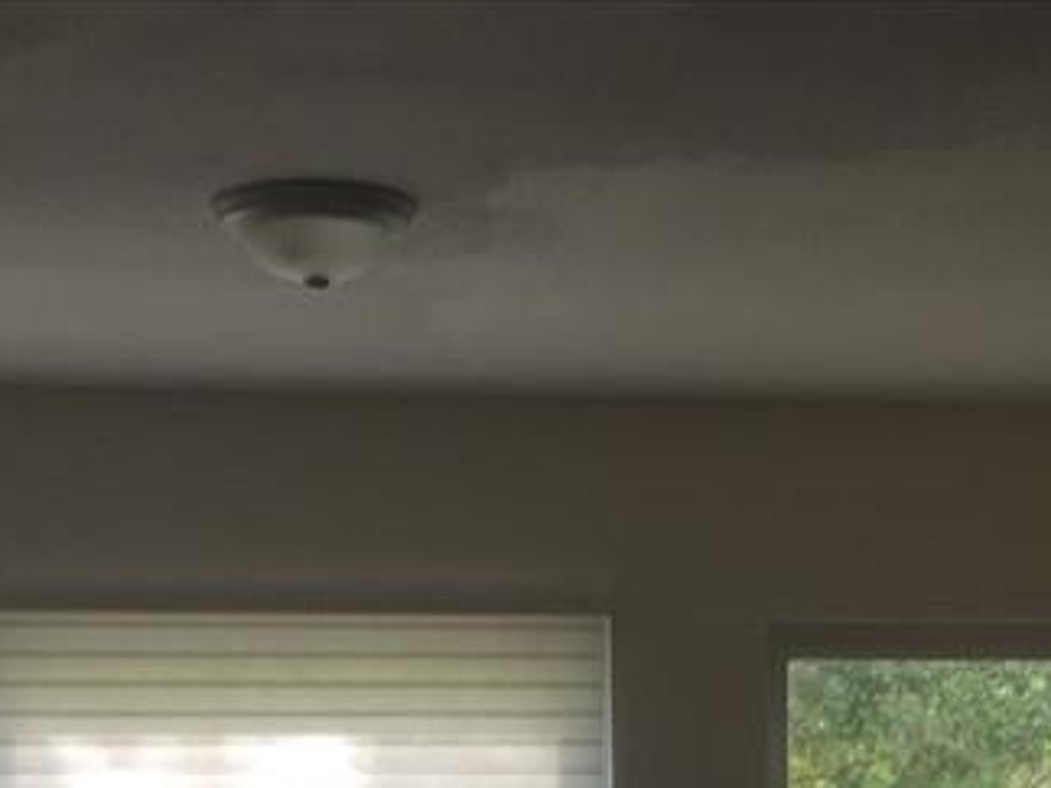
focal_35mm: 92
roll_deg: +0.5
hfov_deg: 21.3
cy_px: 1244
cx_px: 615
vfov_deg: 14.7
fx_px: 2792
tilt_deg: -5.5
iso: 32
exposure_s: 1/60
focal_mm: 4.15
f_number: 2.2
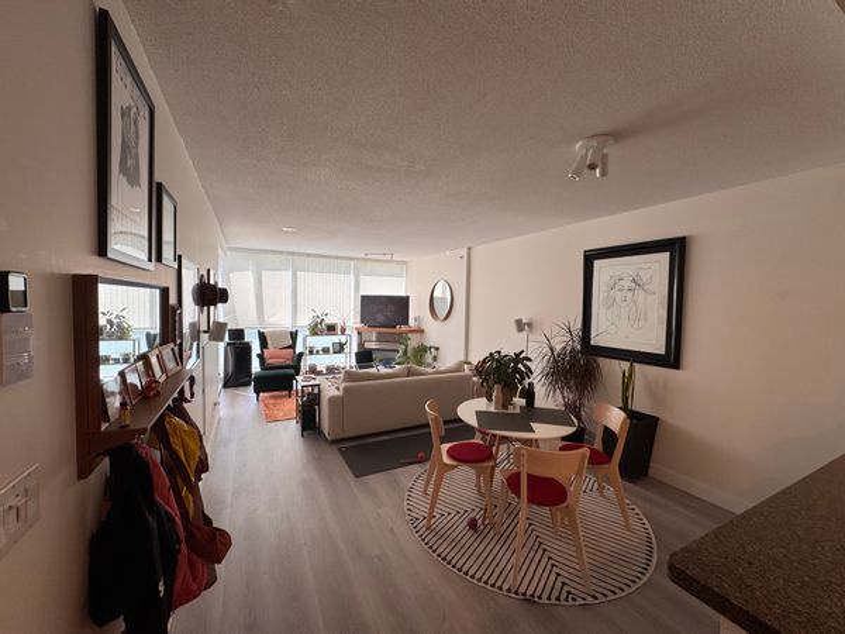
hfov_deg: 102.1
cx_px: 422
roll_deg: -2.0
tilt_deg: -1.9
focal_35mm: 14
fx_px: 342
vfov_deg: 85.7
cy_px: 317
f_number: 2.2
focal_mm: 2.22
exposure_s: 1/106
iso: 40
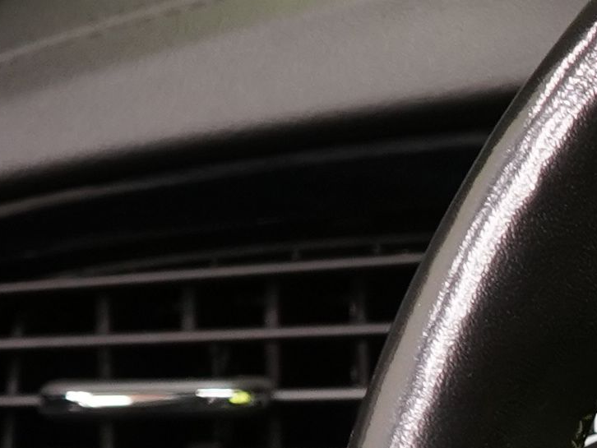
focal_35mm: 270
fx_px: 4658
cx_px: 1586
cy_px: 802
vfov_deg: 5.4
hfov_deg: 6.8
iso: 1250
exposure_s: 1/25
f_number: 5
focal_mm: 34
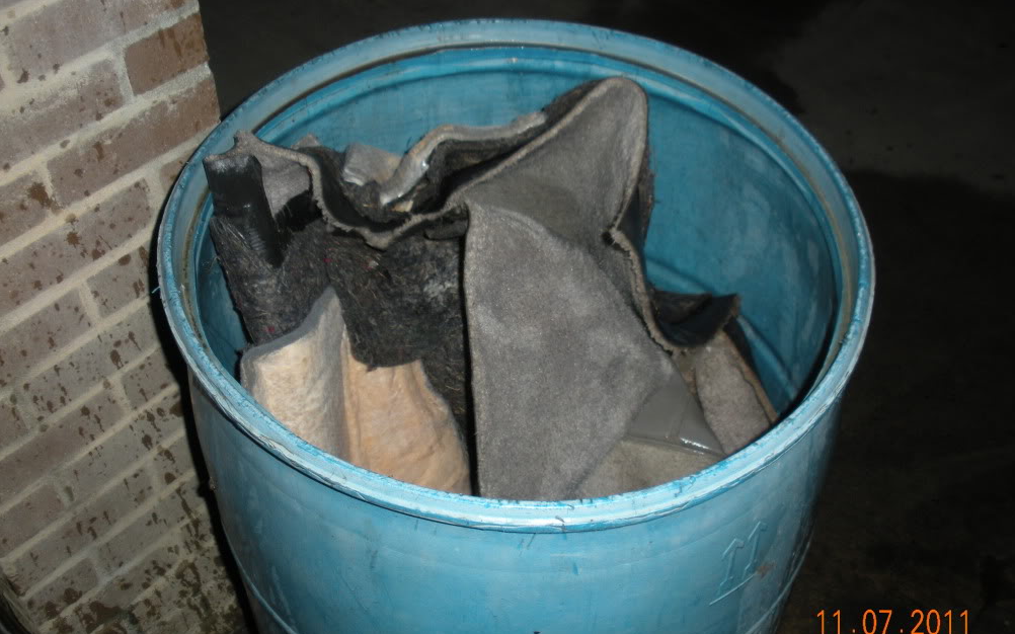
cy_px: 315
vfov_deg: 32.8
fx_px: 1079
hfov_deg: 50.4
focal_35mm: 39
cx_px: 518
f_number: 3.5
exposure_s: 1/60
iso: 101
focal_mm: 6.3
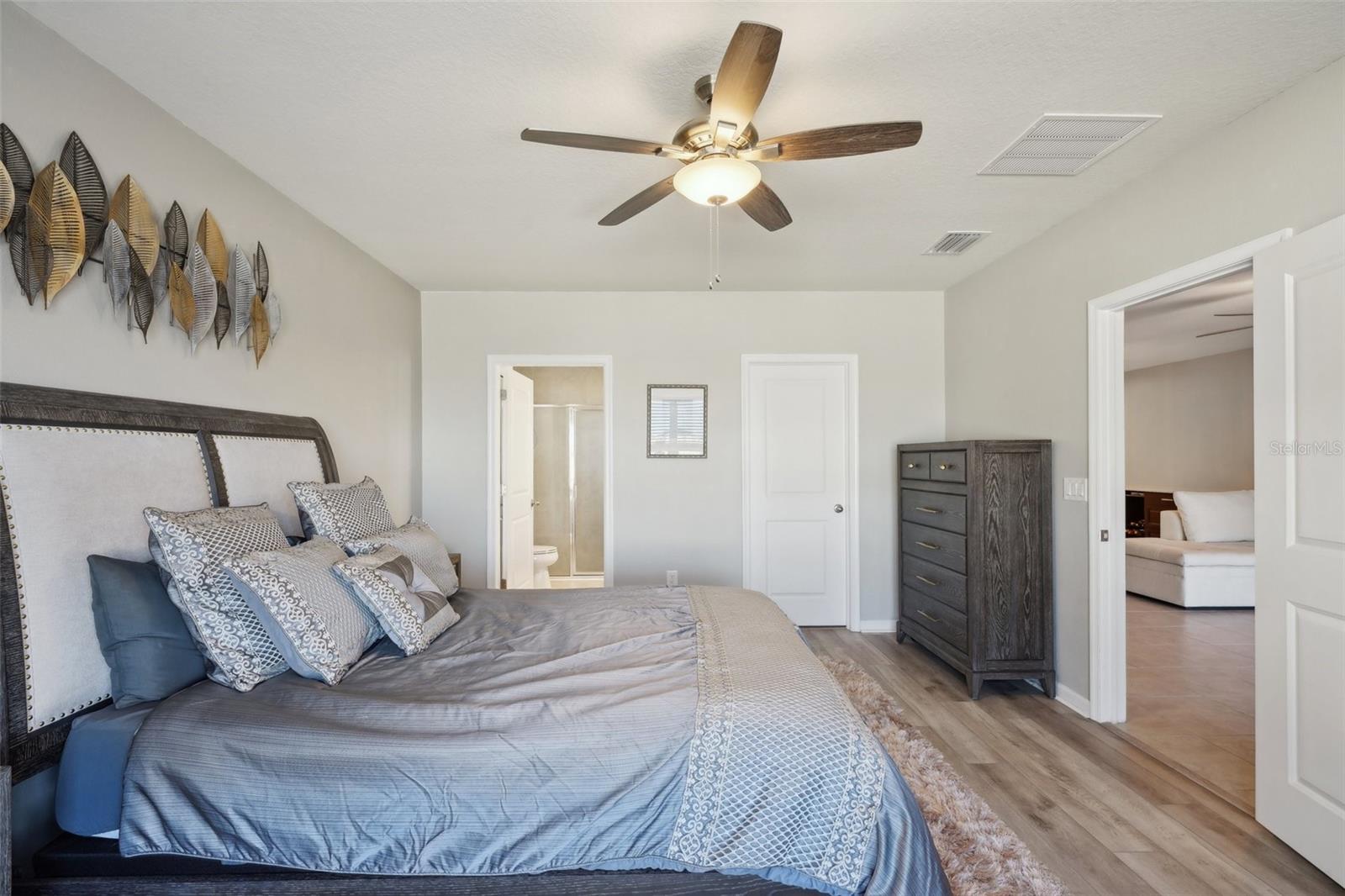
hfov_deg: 96.7
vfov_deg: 73.7
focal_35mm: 16
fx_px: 598
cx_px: 672
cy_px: 448
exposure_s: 1/25
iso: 400
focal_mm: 16
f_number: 8
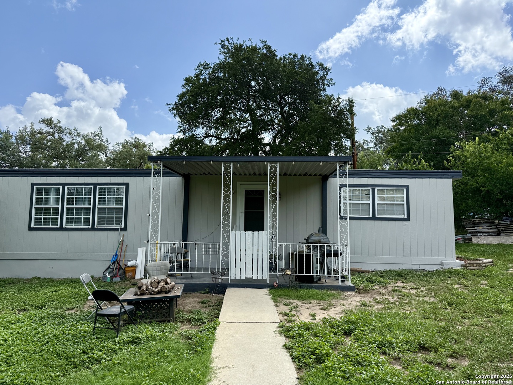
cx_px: 256
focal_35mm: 24
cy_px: 192
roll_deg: -1.0
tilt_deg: +6.7
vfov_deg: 56.8
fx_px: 356
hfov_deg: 71.6
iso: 100
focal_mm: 6.76
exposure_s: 1/3953
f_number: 1.78
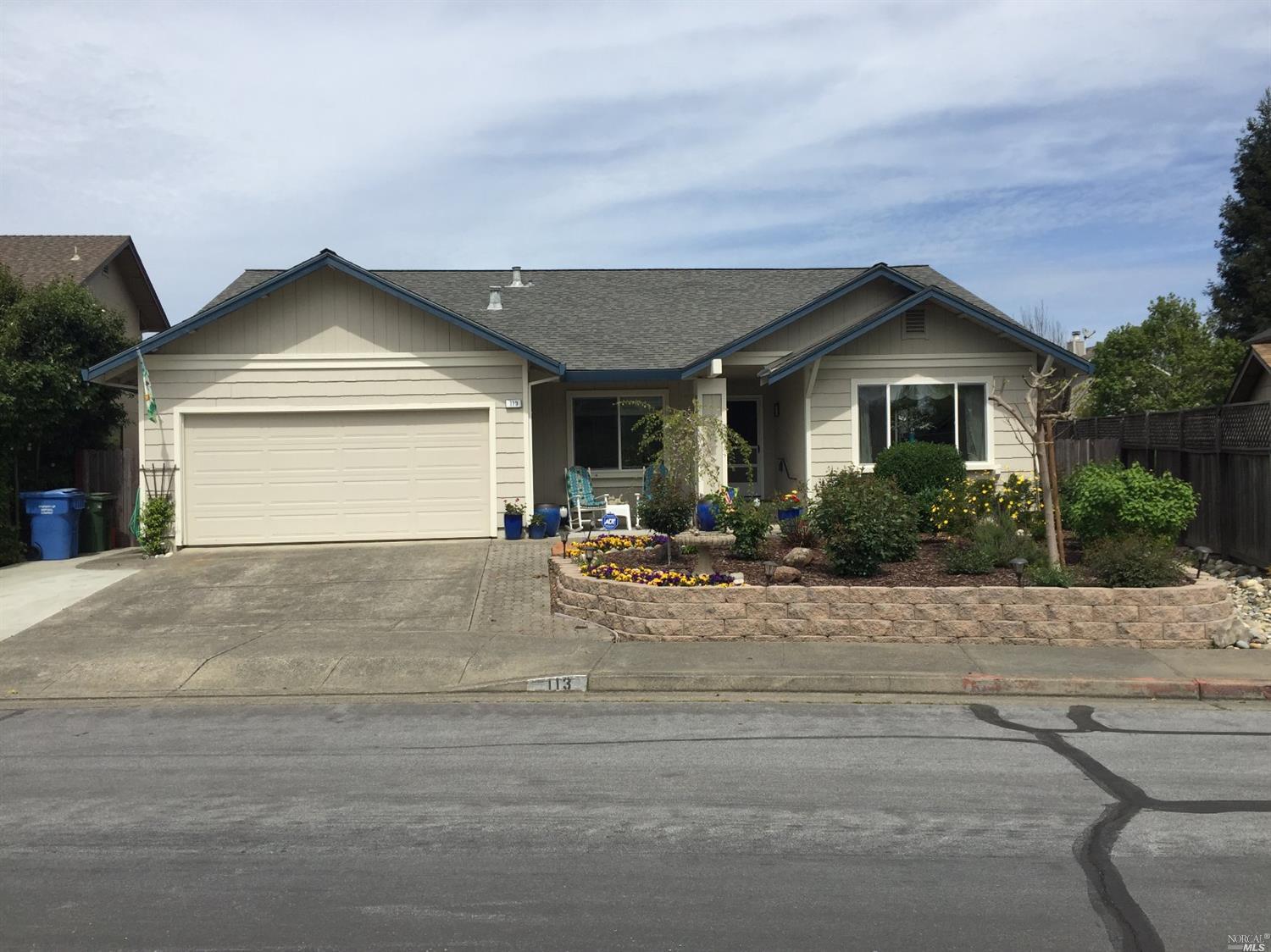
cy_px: 476
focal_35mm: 29
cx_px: 636
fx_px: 1064
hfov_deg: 61.7
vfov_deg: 48.2
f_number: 2.2
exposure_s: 1/2639
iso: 32
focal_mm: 4.15
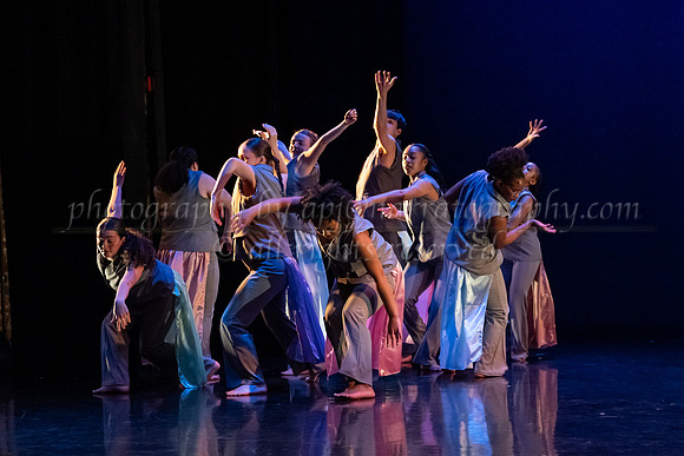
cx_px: 382
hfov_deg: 21.7
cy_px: 245
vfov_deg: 14.6
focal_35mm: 94
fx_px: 1783
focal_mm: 75
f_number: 4.5
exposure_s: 1/400
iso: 6400
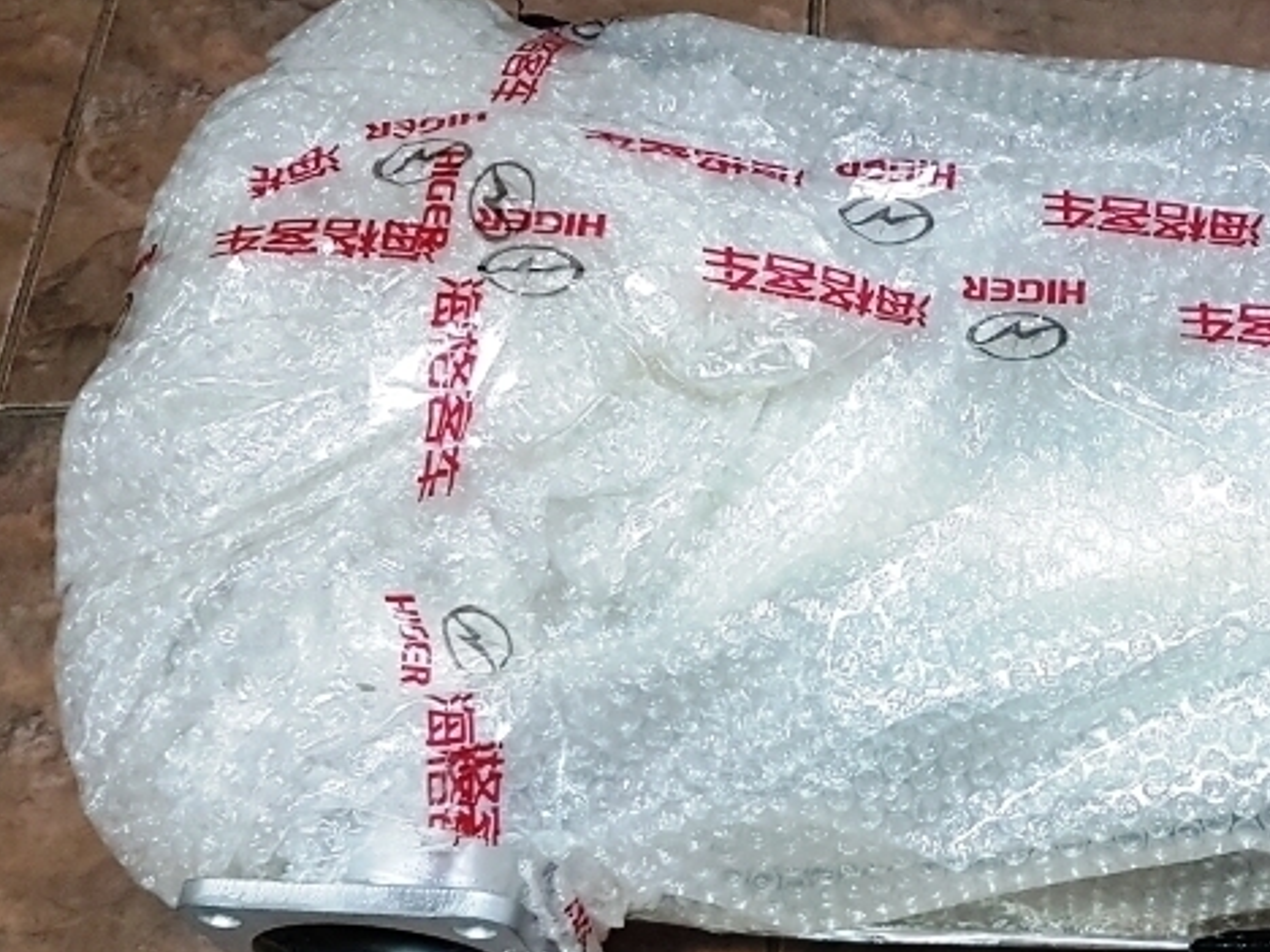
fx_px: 2055
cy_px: 662
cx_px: 1107
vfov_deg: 25.9
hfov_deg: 32.9
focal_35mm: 56
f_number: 1.7
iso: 200
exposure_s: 1/25
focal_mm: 4.2
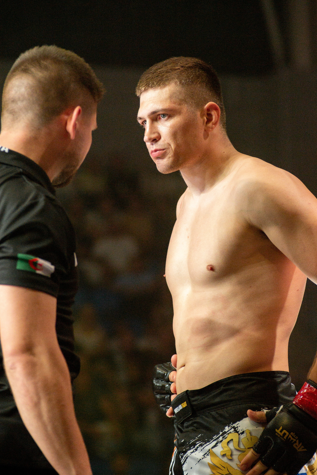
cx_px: 172
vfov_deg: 13.4
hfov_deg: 9.0
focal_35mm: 153
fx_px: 2019
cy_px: 226
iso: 9000
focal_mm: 135
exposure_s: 1/640
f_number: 4
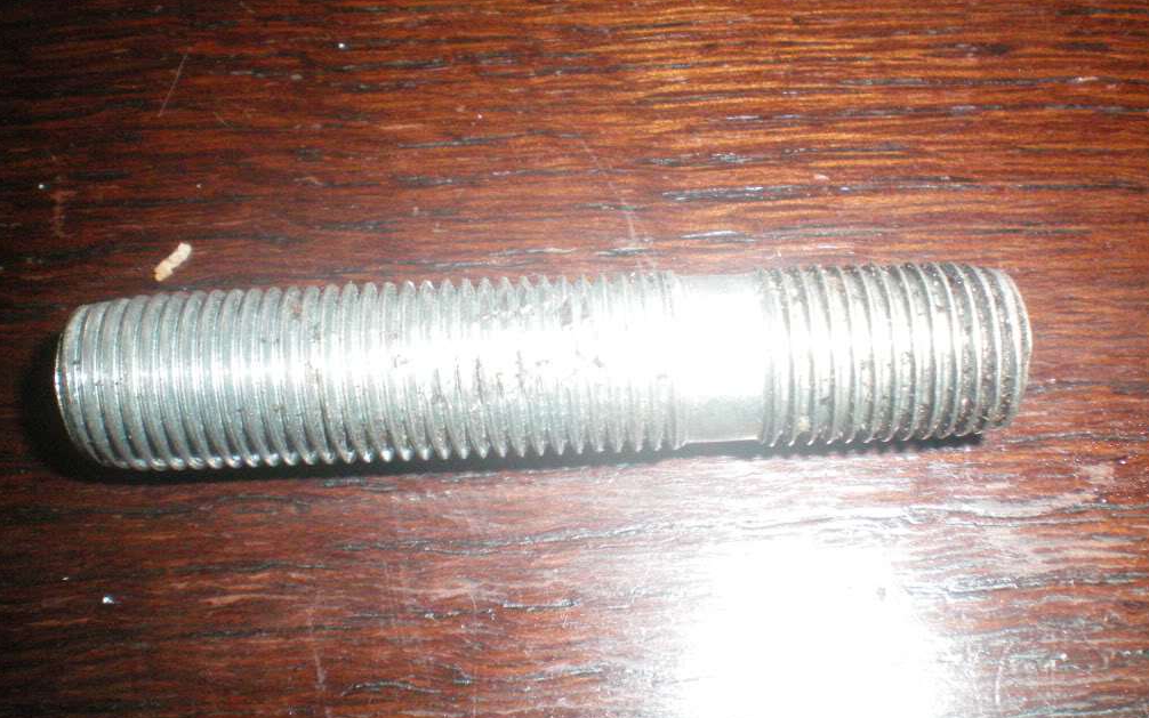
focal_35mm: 41
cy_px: 404
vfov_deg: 31.2
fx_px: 1284
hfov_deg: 48.2
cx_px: 580
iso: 400
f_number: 4.6
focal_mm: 6.3
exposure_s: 1/60
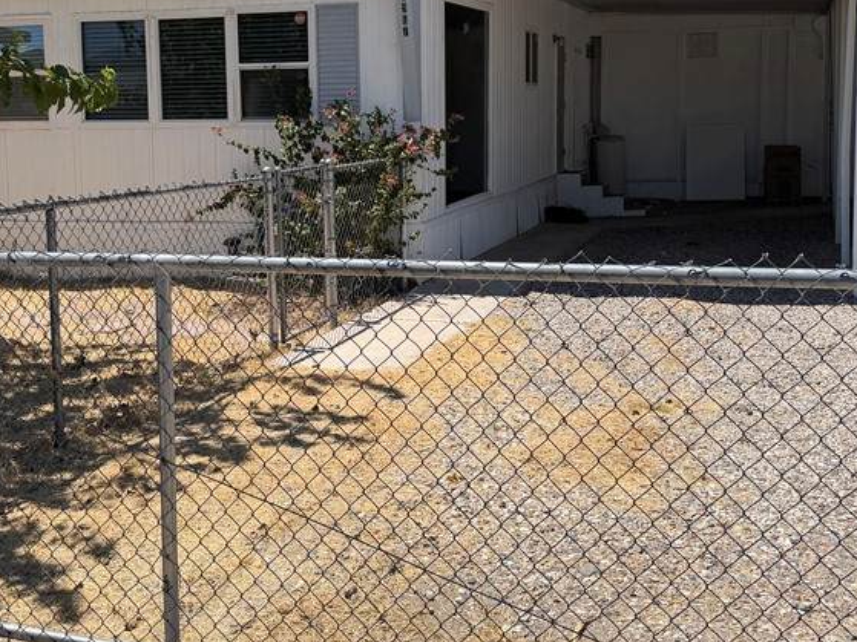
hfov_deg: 42.9
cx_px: 380
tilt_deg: -4.5
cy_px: 207
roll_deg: +0.7
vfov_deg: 32.6
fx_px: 1089
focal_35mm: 44
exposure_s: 1/5714
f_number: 1.78
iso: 80
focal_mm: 6.76
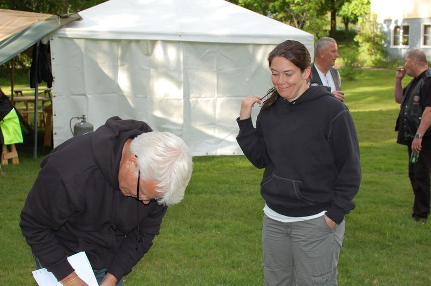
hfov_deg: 37.9
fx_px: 628
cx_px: 216
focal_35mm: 52
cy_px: 143
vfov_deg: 25.7
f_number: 4.5
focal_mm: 35
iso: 400
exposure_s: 1/500
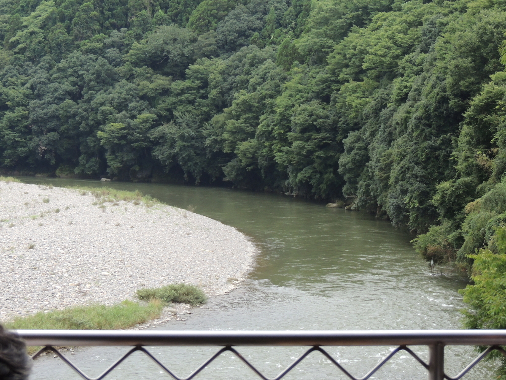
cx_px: 253
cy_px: 190
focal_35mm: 85
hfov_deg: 23.0
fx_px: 1242
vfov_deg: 17.4
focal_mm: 15.1
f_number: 4
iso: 400
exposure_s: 1/400
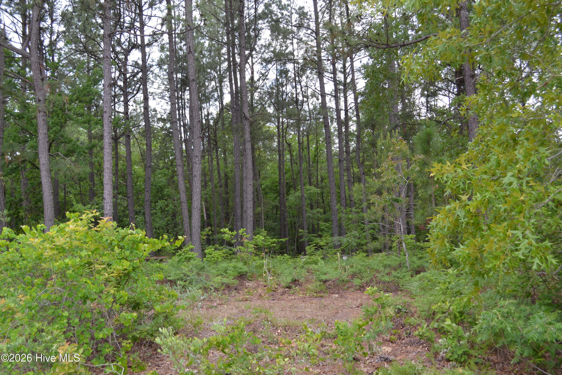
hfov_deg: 53.1
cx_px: 281
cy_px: 188
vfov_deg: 36.9
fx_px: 562
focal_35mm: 36
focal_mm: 24
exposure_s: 1/125
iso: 220
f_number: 5.6
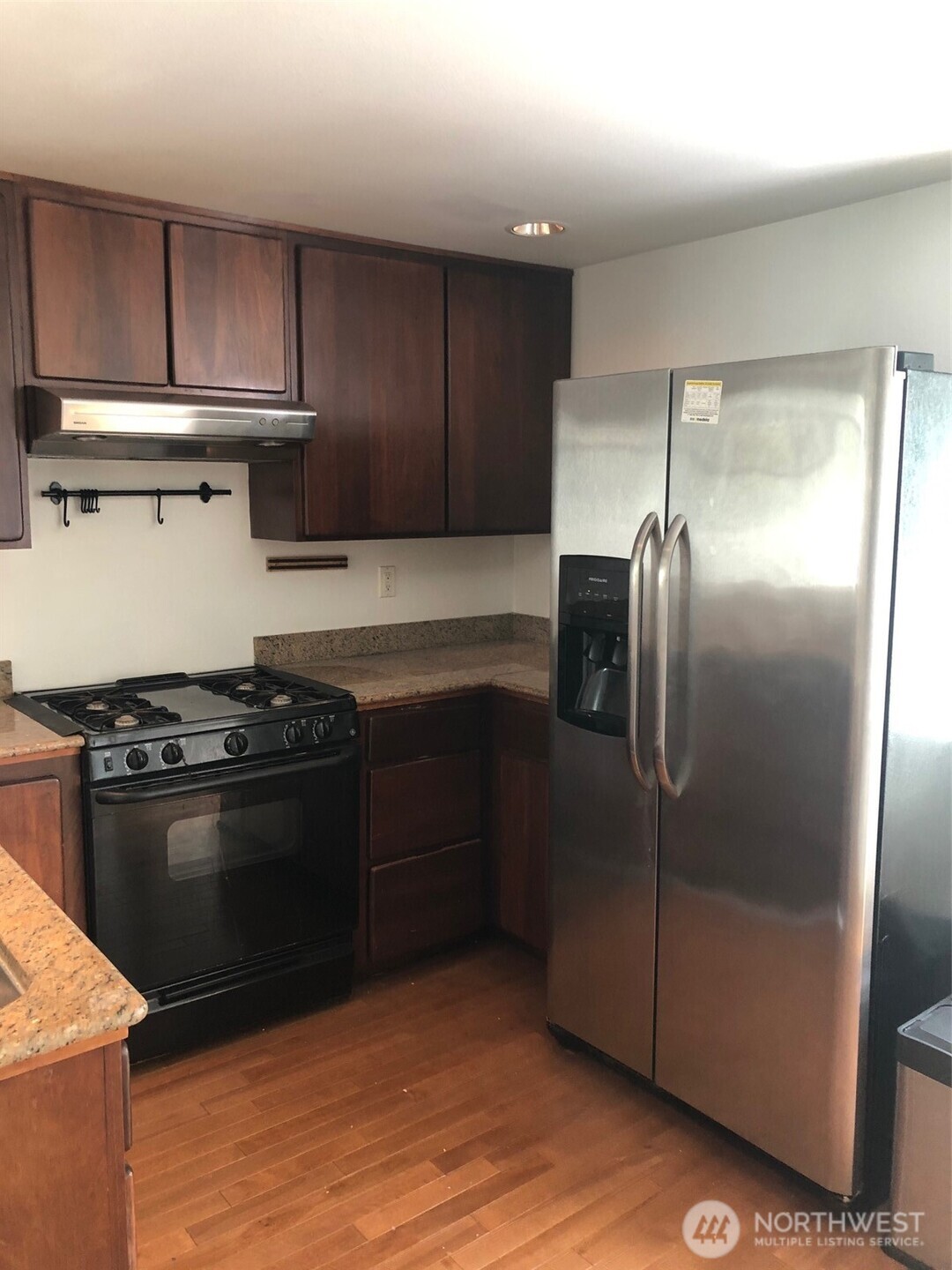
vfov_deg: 63.4
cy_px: 635
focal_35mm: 28
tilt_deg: -7.6
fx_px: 1027
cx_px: 476
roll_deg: +0.5
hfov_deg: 49.7
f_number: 1.8
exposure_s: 1/15
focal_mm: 4
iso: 40
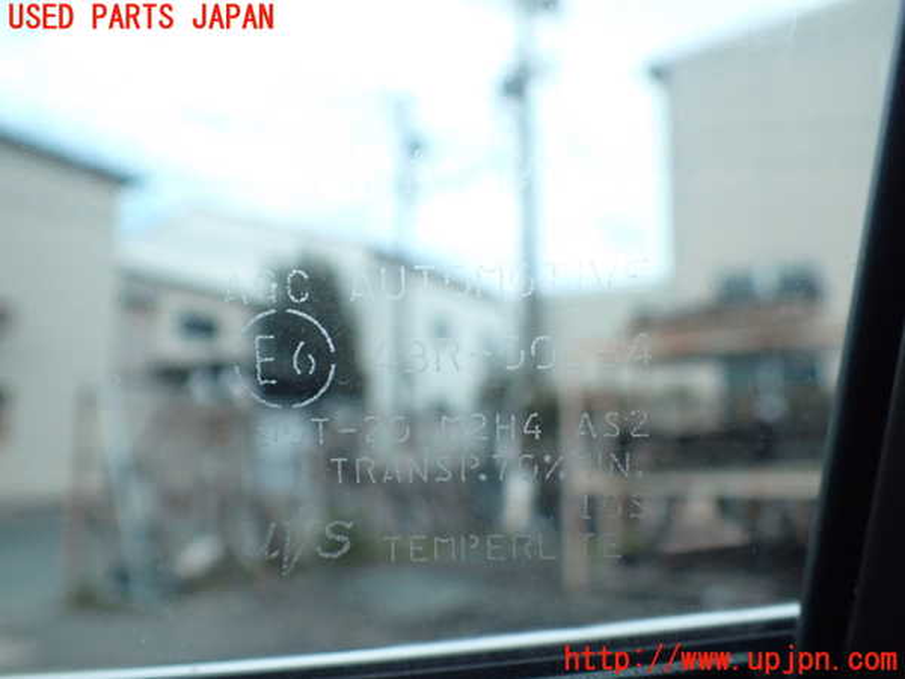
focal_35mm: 30
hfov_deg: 60.0
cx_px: 452
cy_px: 340
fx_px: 784
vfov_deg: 46.8
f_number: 2.3
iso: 640
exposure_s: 1/125
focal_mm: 5.4
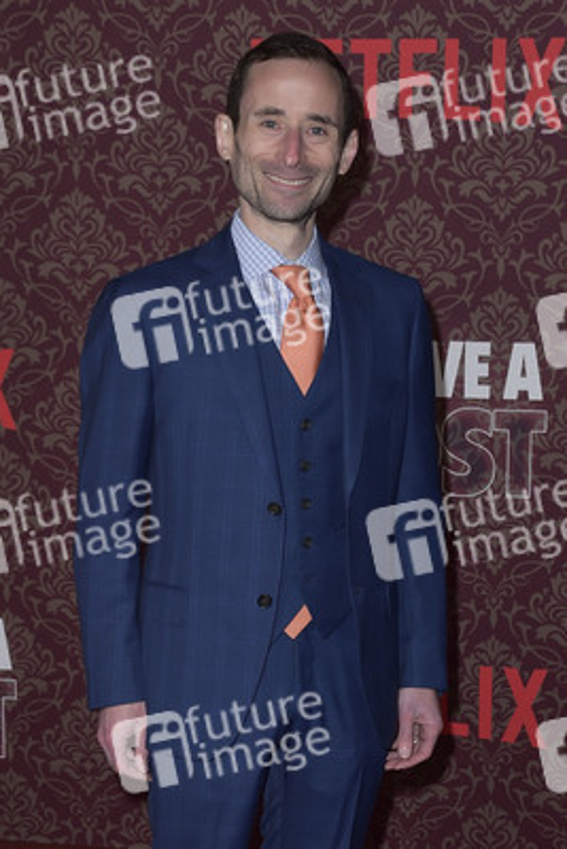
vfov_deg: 34.5
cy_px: 424
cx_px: 284
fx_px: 1369
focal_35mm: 58
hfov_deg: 23.4
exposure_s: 1/250
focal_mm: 58
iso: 400
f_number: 6.3
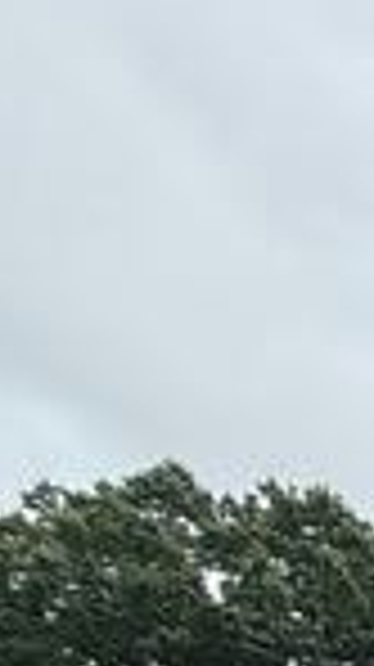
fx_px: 1520
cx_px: 1717
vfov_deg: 18.8
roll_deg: +0.3
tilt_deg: +0.4
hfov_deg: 7.0
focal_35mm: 86
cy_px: 1217
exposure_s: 1/1285
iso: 50
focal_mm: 2.22
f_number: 2.2
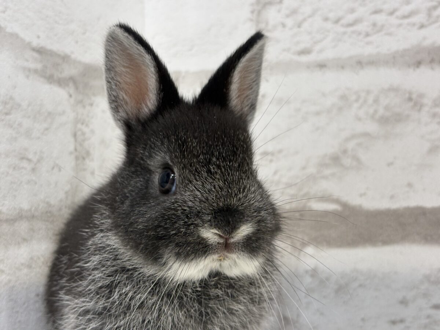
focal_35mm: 52
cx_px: 220
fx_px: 661
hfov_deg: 36.8
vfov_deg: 28.0
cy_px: 165
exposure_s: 1/50
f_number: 1.6
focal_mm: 5.96
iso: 80
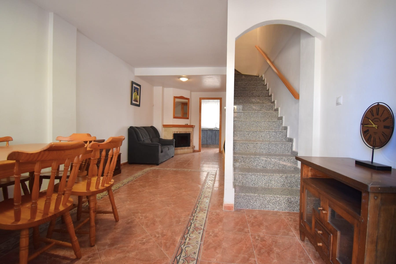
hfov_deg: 100.4
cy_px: 132
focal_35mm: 15
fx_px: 165
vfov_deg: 77.3
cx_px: 198
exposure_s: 1/60
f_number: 4.5
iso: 560
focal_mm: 10
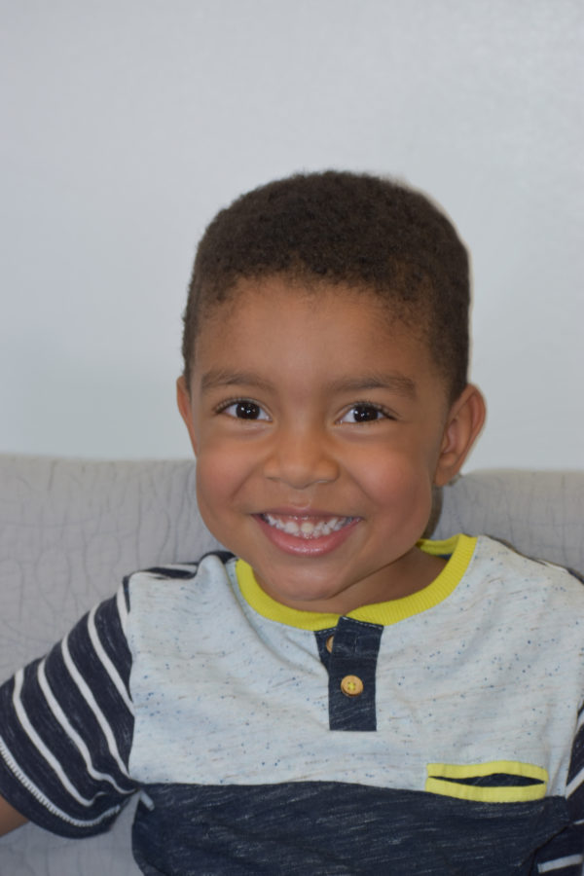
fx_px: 3102
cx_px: 292
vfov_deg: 16.1
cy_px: 438
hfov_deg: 10.8
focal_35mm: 128
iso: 280
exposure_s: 1/125
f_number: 5.6
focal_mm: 85
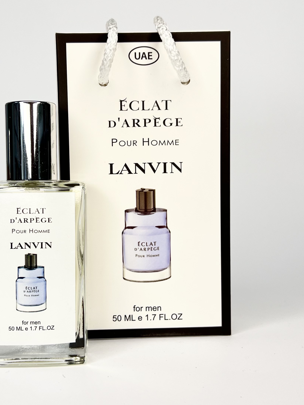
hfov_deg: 30.2
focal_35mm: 48
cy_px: 191
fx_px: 562
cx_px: 122
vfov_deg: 39.6
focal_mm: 5.7
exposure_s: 1/511
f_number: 1.5
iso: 50
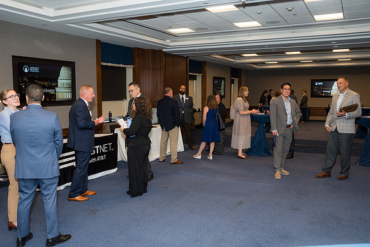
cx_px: 185
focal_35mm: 32
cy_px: 124
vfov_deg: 41.1
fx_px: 329
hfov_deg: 58.7
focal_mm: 32
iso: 800
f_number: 5
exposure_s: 1/125
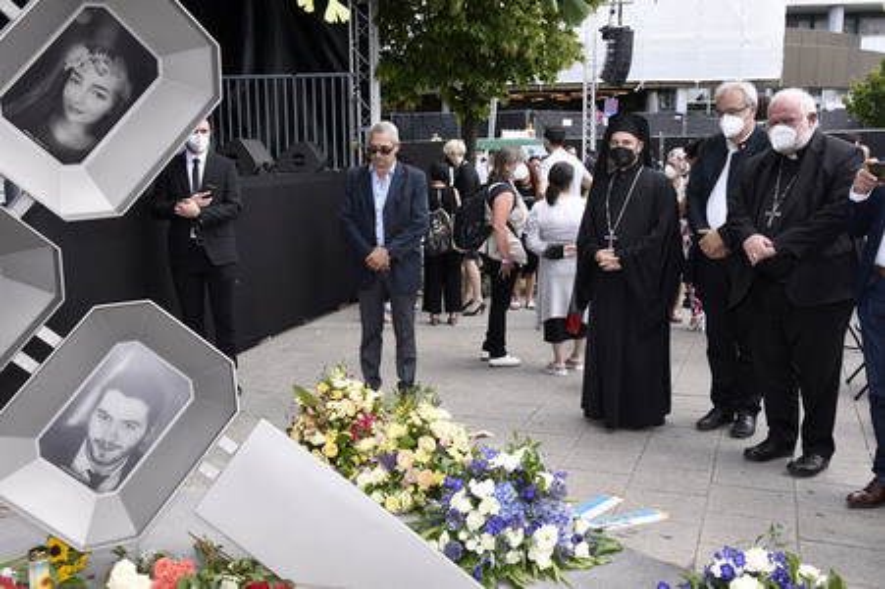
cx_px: 442
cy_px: 294
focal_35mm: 38
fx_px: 933
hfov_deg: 50.7
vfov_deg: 35.0
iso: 640
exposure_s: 1/160
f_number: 11
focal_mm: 38
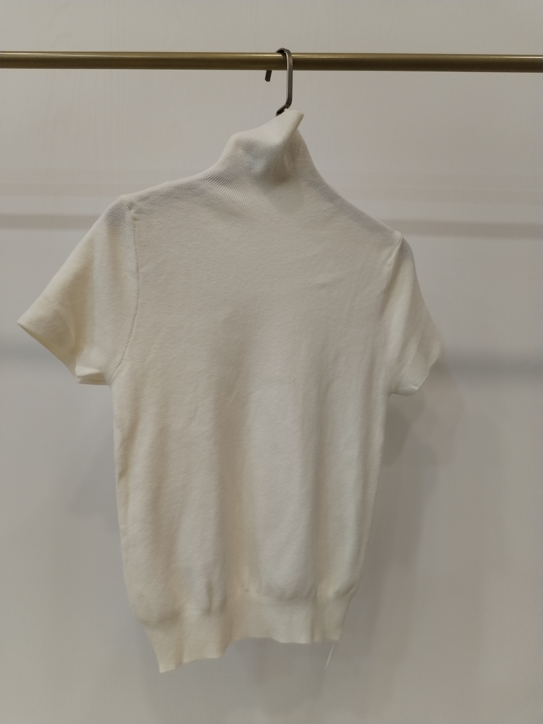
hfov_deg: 48.2
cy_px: 362
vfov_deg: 61.7
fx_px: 607
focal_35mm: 29
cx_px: 272
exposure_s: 1/60
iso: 175
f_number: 1.8
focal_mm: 4.75
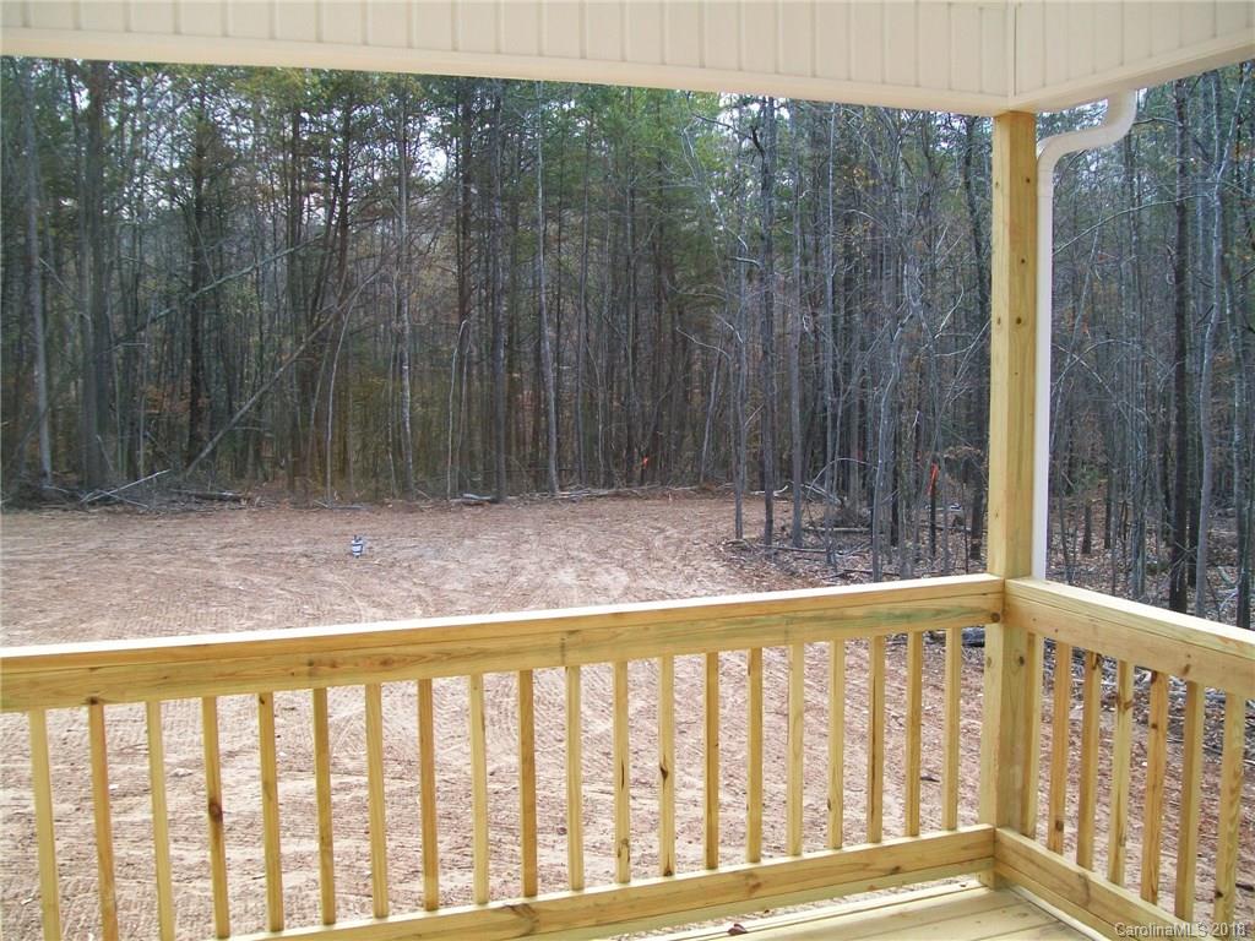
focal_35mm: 36
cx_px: 628
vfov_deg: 39.7
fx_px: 1305
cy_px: 470
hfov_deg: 51.4
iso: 64
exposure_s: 1/100
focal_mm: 6
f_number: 2.7
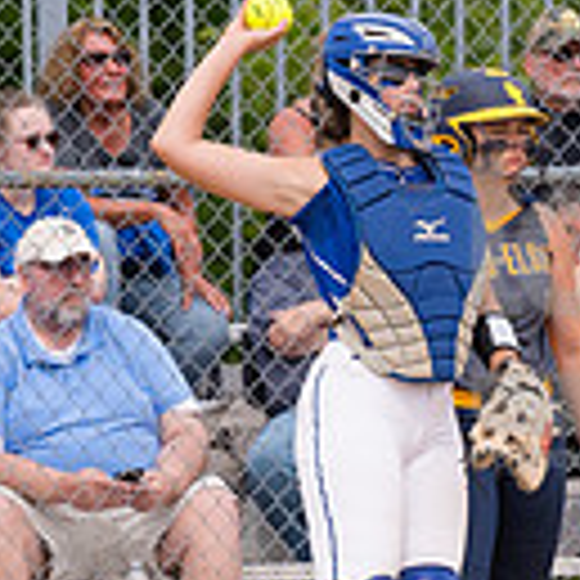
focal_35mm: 1144
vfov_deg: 1.5
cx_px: 607
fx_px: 21686
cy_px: 315
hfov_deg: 1.5
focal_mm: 200
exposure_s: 1/1600
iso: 320
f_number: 5.6
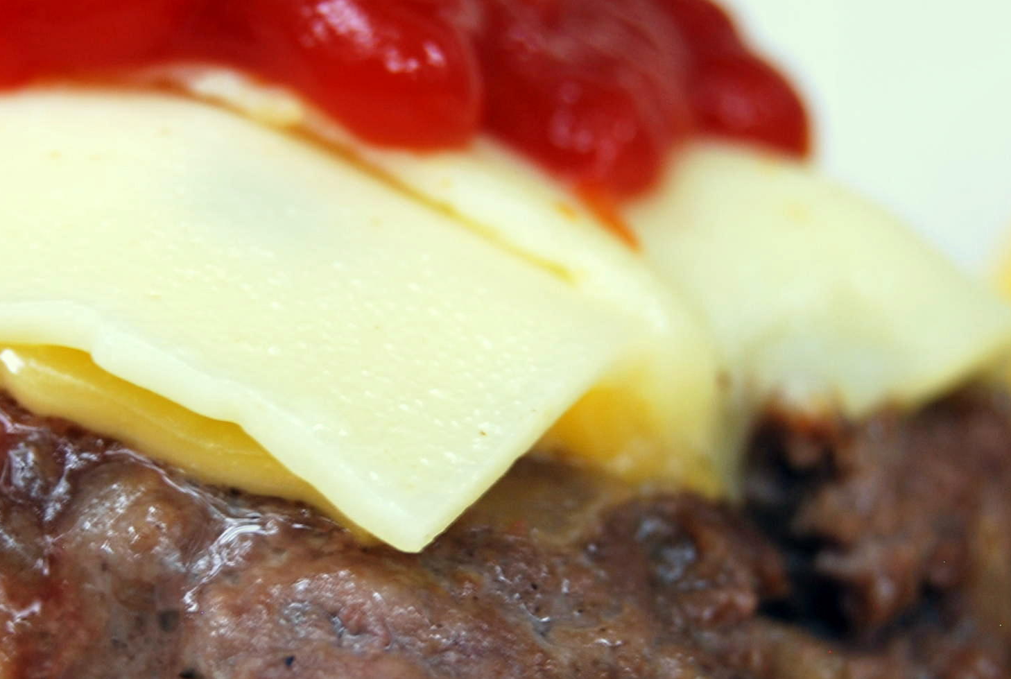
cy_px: 402
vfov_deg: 9.6
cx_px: 367
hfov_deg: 14.3
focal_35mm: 143
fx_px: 4025
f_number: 5.6
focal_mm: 48
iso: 200
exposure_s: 1/6
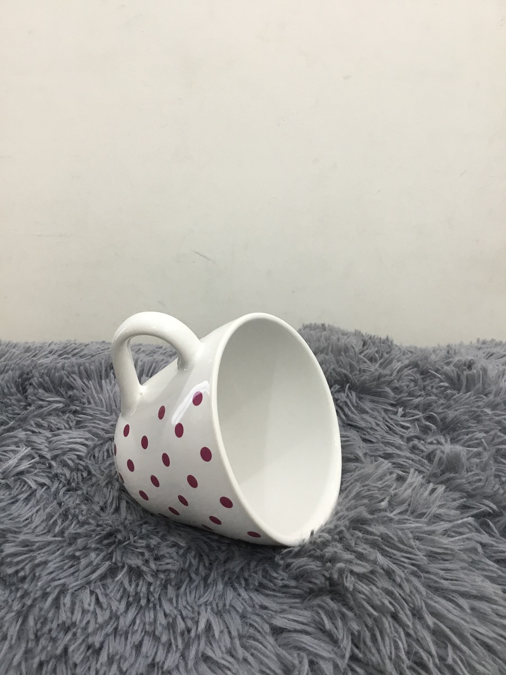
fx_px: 604
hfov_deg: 45.4
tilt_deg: -15.4
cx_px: 253
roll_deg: +0.6
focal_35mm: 31
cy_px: 338
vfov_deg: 58.4
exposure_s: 1/33
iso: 100
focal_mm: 3.3
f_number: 2.4
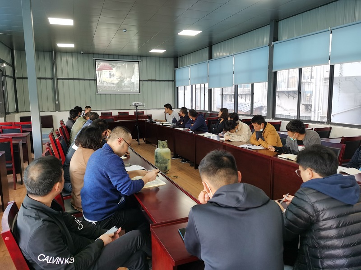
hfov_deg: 65.3
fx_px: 282
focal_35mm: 27
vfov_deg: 51.4
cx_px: 180
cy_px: 135
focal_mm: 5.56
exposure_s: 1/60
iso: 125
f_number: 1.6
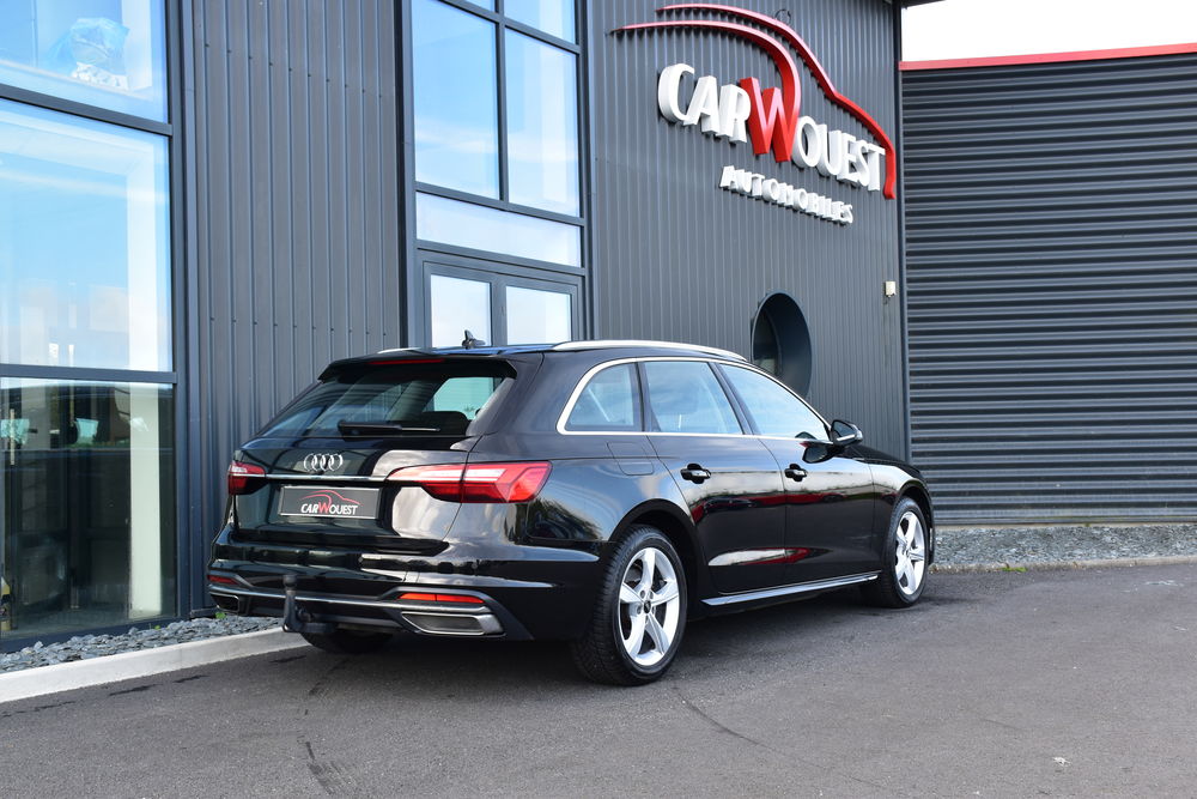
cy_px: 400
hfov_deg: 49.5
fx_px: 1297
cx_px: 598
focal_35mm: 39
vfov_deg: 34.2
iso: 400
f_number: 8
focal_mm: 26
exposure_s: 1/80
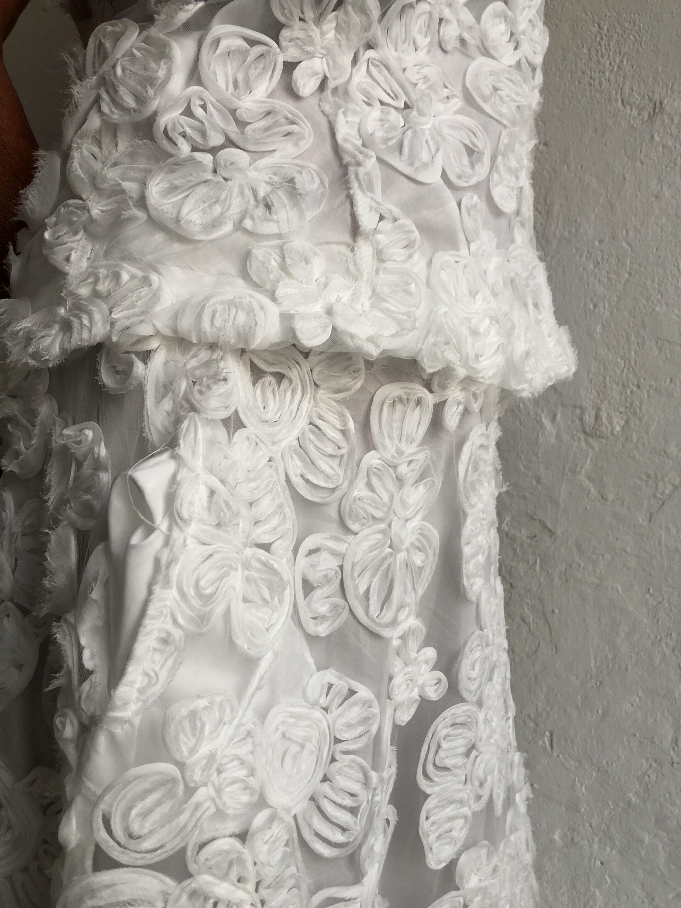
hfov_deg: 49.7
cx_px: 340
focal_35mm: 28
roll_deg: +1.1
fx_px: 734
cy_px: 454
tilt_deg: -9.4
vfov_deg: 63.4
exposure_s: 1/33
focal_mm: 3.99
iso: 25
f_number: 1.8
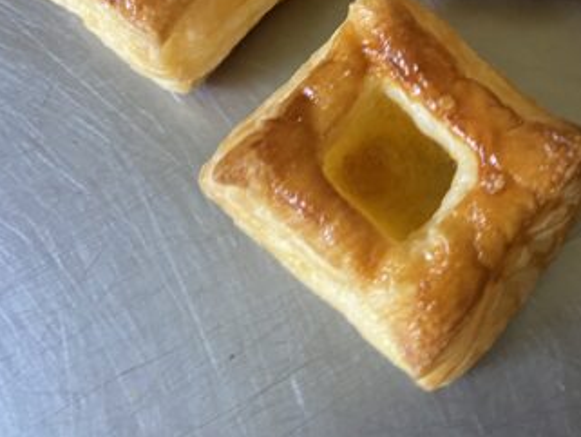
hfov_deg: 35.0
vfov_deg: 25.8
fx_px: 907
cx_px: 415
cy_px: 9
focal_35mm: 54
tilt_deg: -70.7
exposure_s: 1/50
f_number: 1.8
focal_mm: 4.25
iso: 250
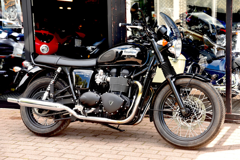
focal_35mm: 70
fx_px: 467
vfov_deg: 19.5
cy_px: 80
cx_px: 120
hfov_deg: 28.8
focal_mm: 70
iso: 100
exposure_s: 1/60
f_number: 4
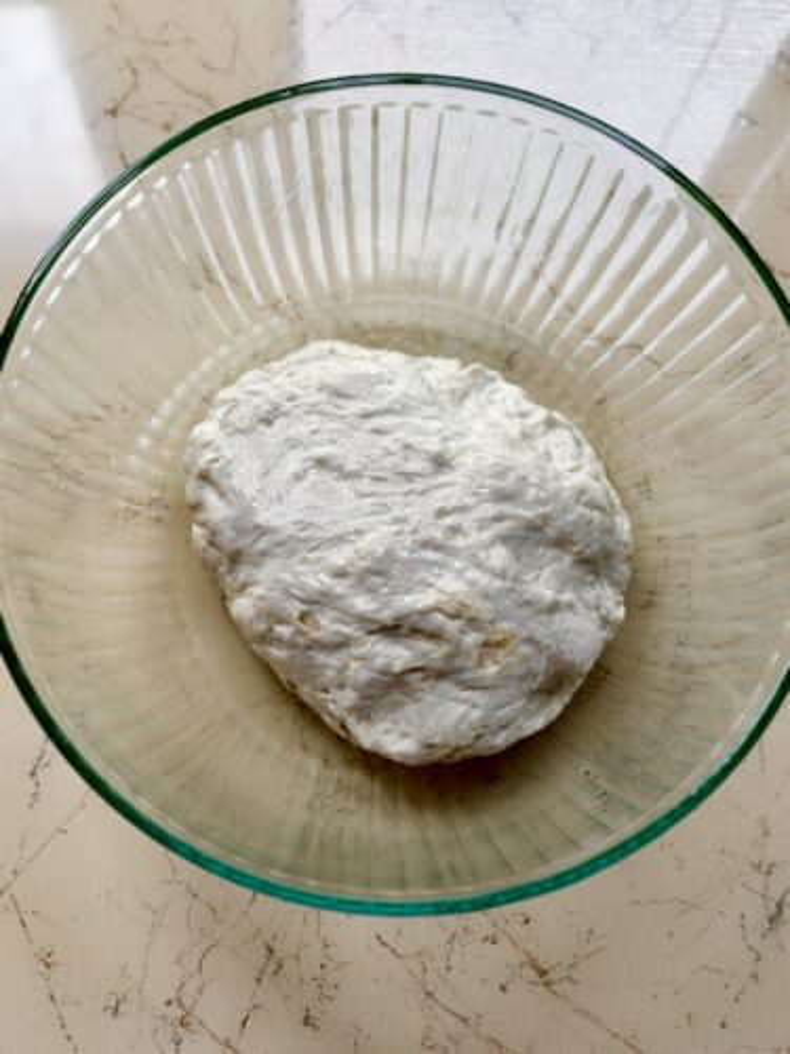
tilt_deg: -77.9
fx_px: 1461
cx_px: 395
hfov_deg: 30.3
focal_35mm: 48
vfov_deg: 39.7
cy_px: 527
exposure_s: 1/361
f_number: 1.78
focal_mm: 6.86
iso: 80
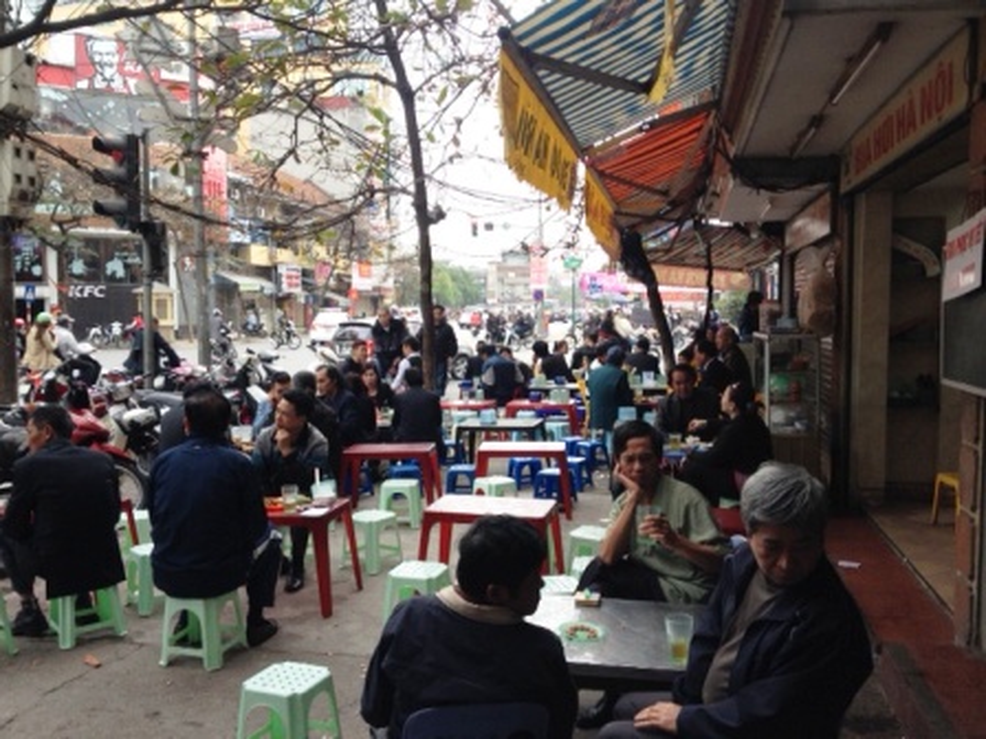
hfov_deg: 52.6
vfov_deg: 40.7
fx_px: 997
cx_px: 493
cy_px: 370
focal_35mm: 35
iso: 50
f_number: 2.4
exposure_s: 1/122
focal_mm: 4.28
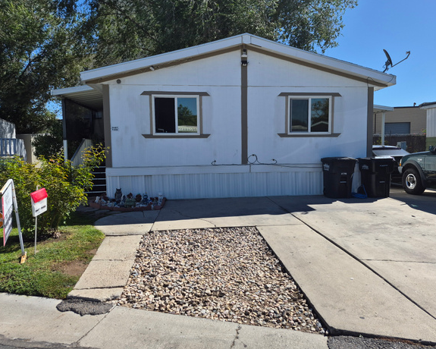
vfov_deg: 56.8
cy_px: 169
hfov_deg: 67.9
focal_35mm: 25
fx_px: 323
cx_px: 239
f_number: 1.8
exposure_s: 1/4848
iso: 80
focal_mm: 5.4
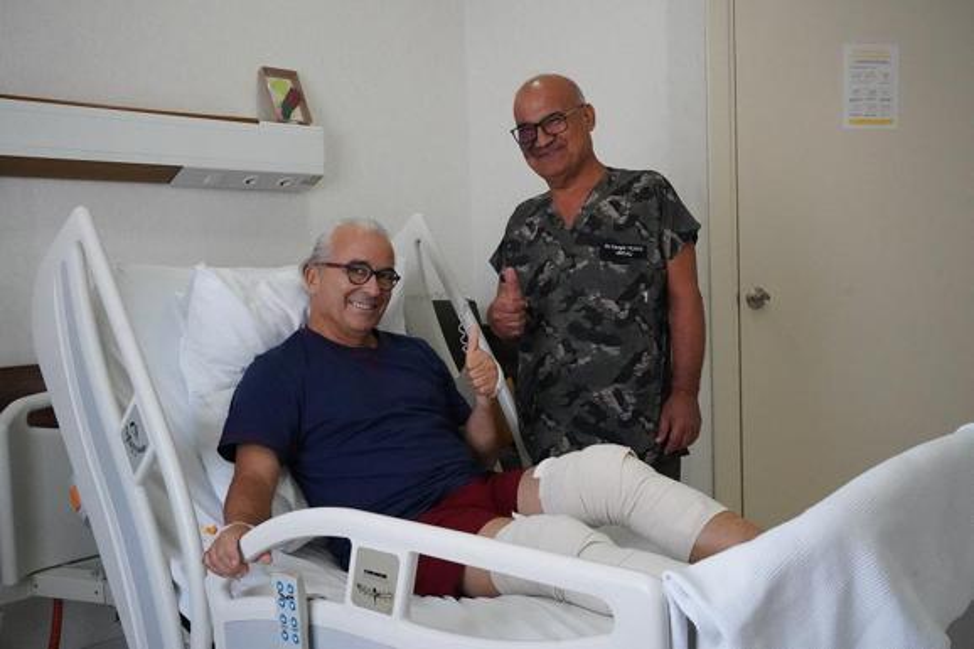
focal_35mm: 34
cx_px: 487
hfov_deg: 55.8
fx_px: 920
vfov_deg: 38.9
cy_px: 324
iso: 16000
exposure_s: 1/640
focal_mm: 34
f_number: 9
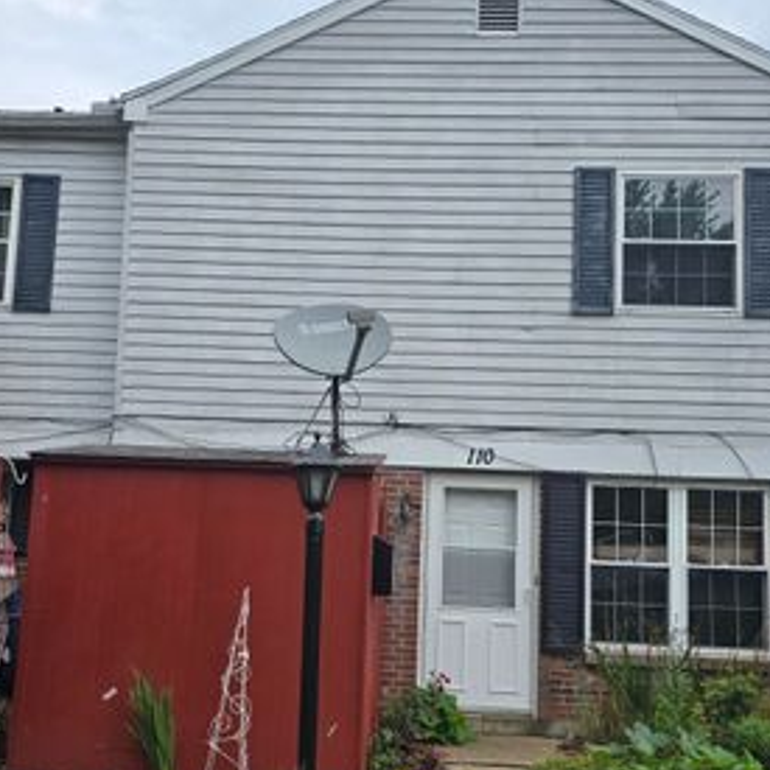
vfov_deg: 44.8
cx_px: 370
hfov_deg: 44.9
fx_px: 931
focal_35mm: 37
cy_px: 433
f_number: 1.7
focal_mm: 6.3
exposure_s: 1/505
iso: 12
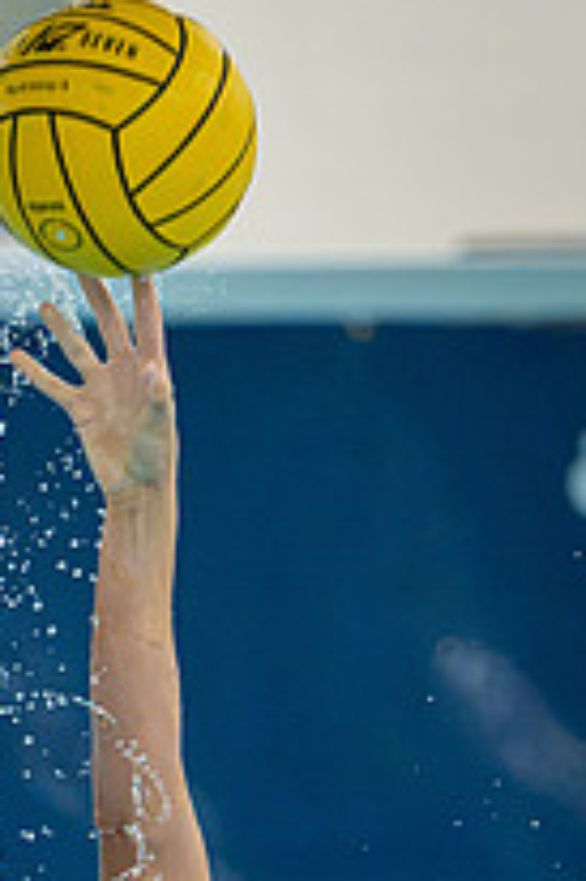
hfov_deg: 1.8
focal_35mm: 755
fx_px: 18464
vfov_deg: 2.7
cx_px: -79
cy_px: 830
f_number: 4
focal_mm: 230
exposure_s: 1/1000
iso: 18000
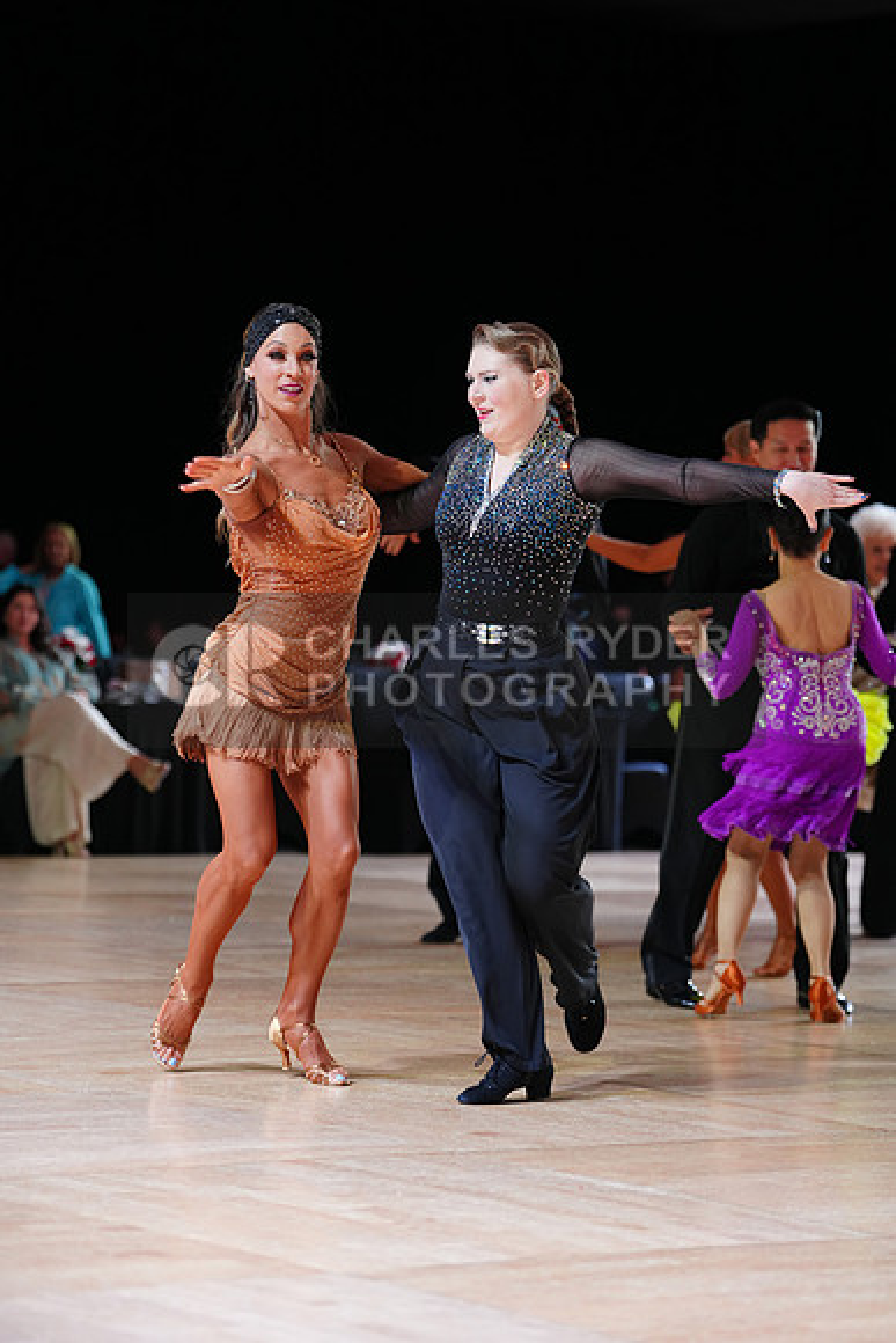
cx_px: 448
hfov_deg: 12.6
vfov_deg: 18.8
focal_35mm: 109
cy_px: 672
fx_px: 4067
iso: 800
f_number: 2.8
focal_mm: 109
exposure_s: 1/400
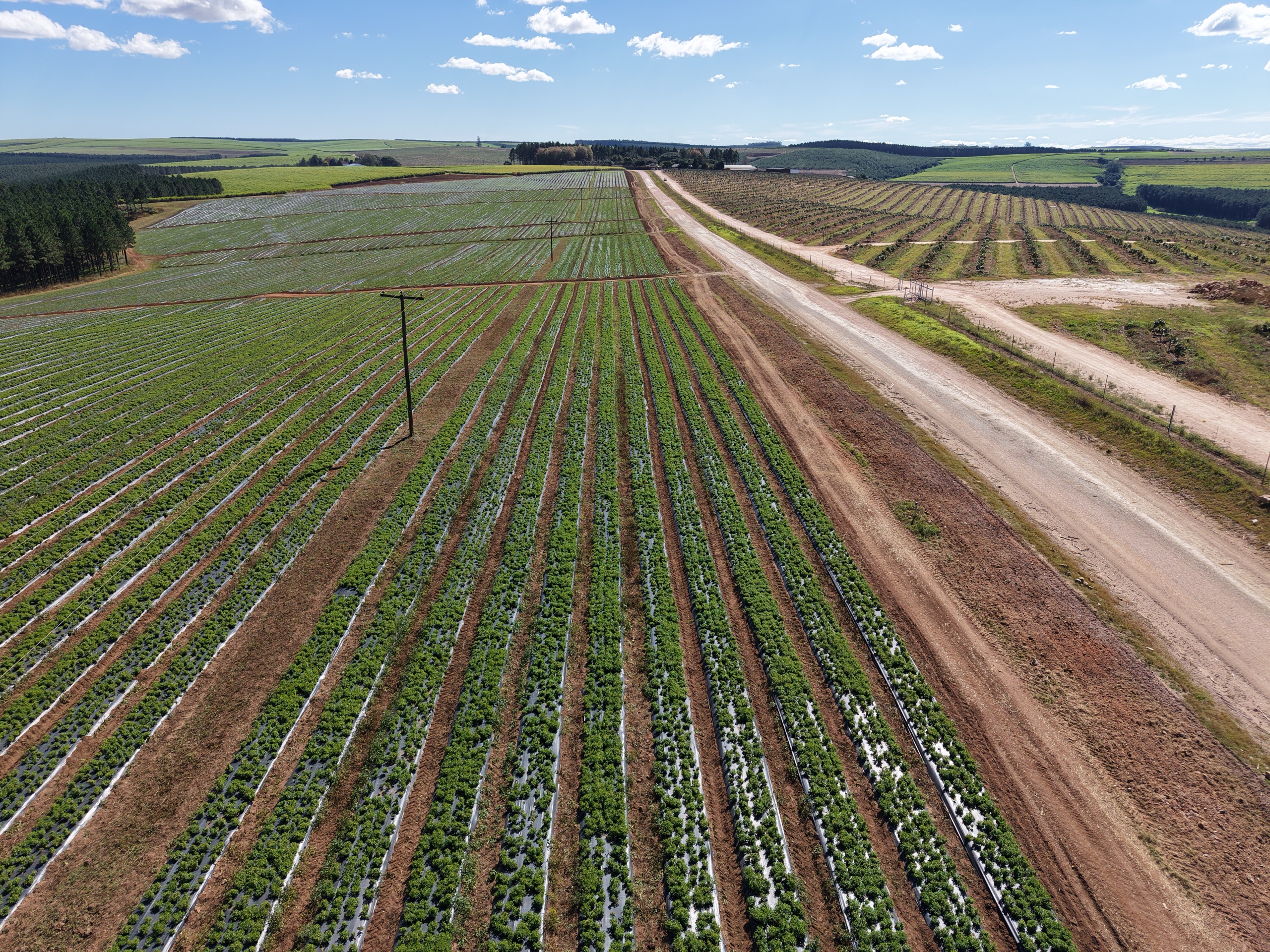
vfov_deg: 56.8
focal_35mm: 24
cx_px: 635
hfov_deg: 71.6
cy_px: 476
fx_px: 881
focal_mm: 8.67
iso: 210
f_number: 1.8
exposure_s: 1/5000
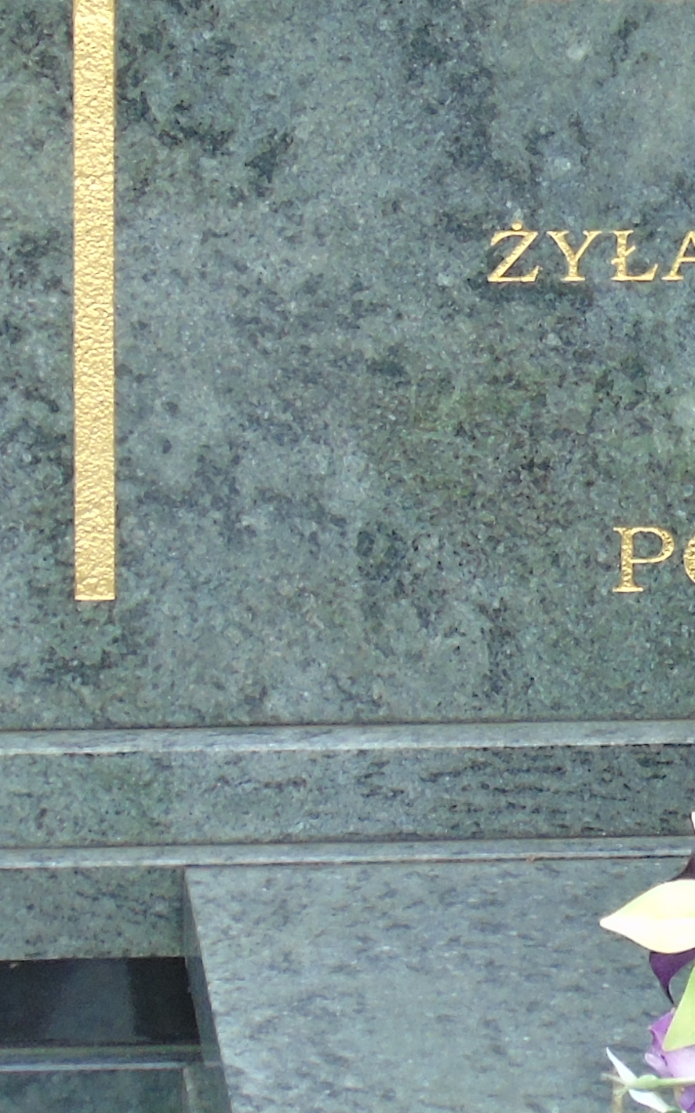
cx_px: 780
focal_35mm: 208
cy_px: 314
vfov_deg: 10.1
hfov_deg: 6.3
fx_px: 6305
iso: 80
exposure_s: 1/100
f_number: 4.3
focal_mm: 9.6
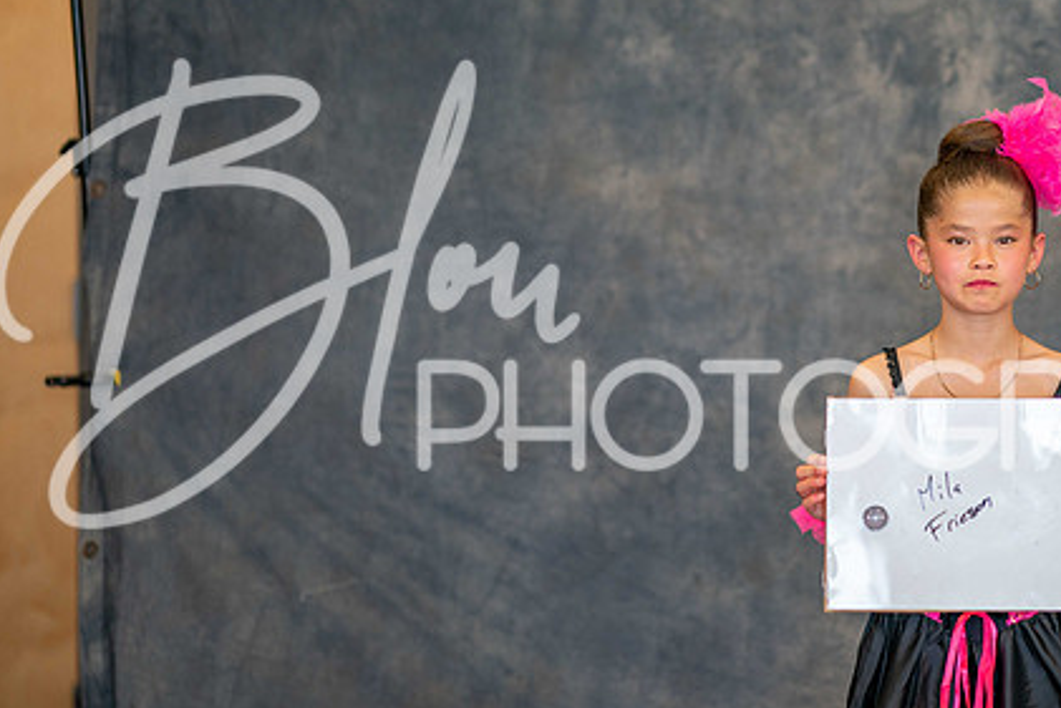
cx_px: 721
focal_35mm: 117
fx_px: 3449
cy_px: 294
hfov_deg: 17.4
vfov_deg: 11.7
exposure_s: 1/250
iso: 640
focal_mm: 85
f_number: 1.6
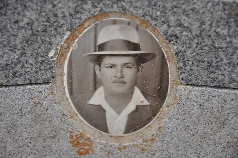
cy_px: 79
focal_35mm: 158
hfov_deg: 13.1
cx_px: 119
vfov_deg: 8.7
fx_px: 1040
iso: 640
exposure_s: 1/250
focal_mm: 105
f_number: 5.6
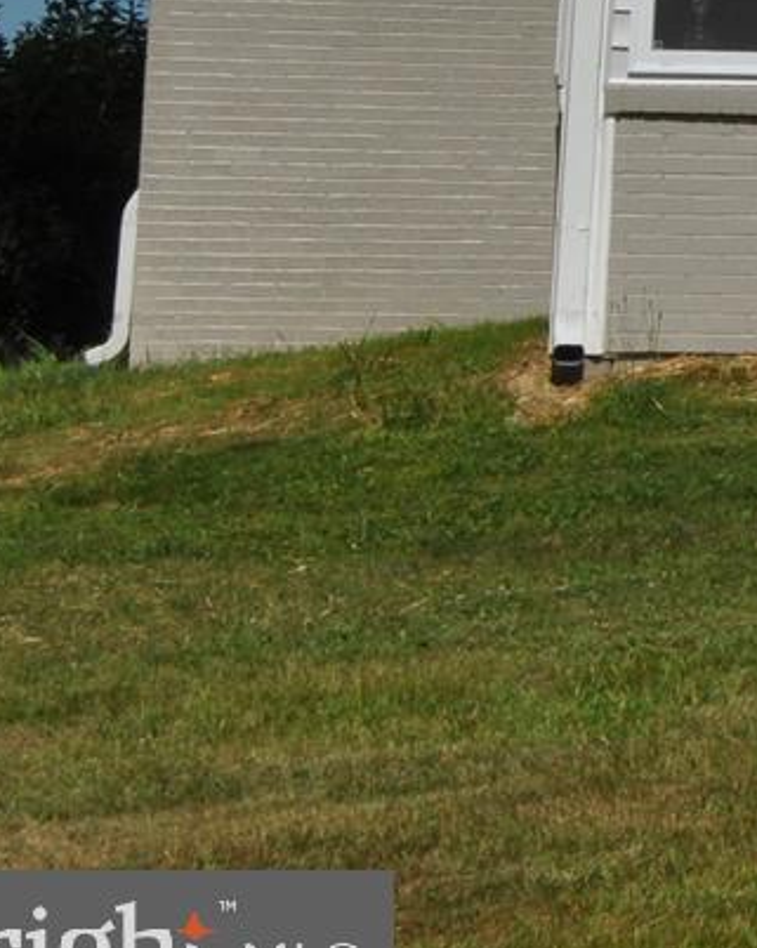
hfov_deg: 7.8
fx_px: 4822
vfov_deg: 10.7
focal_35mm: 172
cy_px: -564
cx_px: 2288
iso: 200
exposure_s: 1/500
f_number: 11
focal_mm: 24
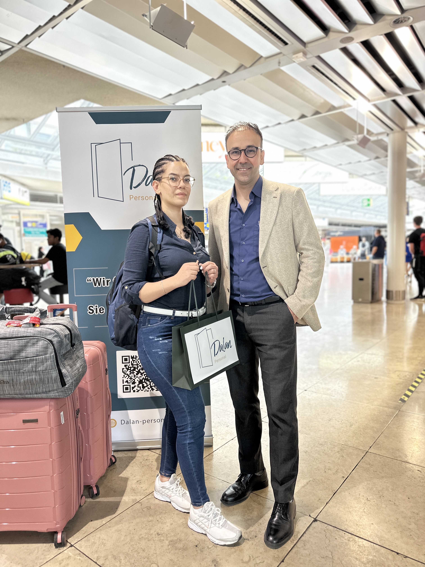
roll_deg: +0.9
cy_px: 284
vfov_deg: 71.6
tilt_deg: -5.0
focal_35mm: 24
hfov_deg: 56.8
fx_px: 393
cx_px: 212
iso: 125
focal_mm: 6.86
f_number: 1.78
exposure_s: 1/50
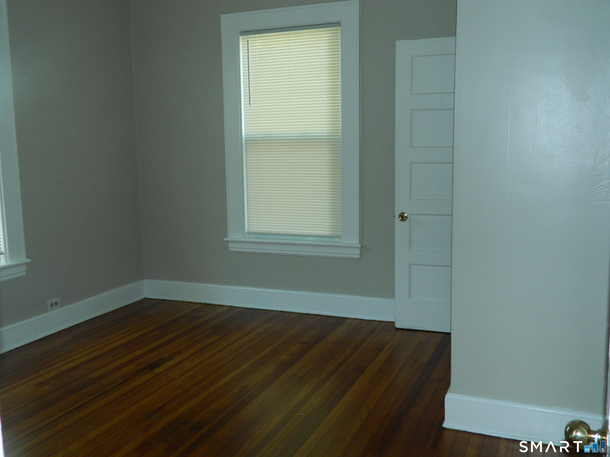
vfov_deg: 40.7
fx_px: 617
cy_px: 228
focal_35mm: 35
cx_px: 305
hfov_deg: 52.6
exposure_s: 1/40
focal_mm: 6.2
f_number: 3.3
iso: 200
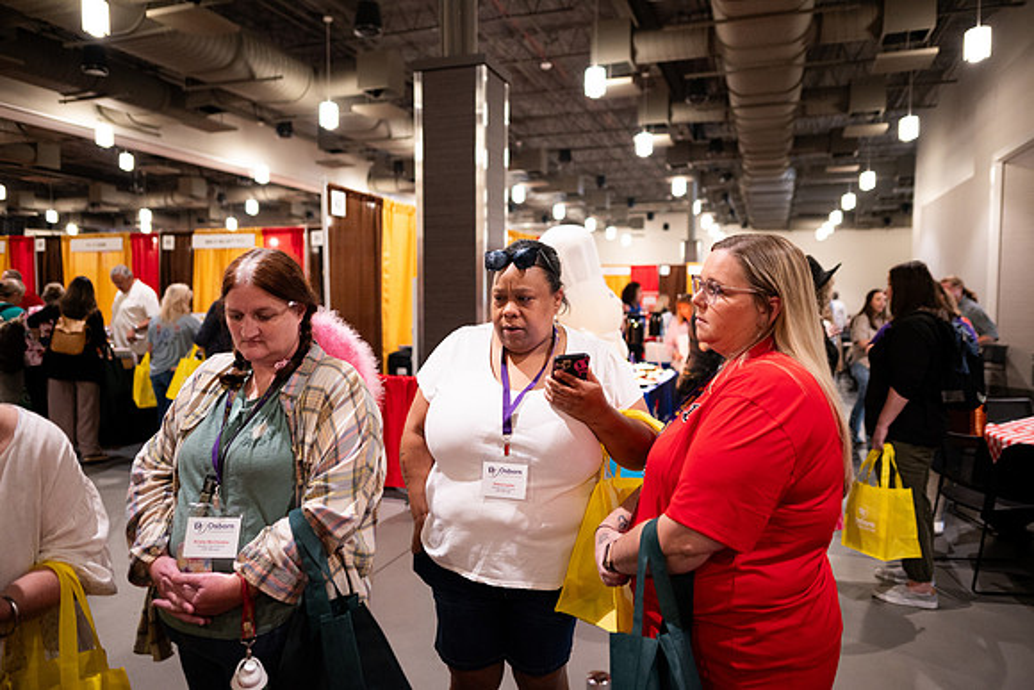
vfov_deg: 53.2
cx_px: 517
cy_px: 345
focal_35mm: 24
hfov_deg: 73.7
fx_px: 689
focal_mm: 24
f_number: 1.8
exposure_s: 1/200
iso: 1250
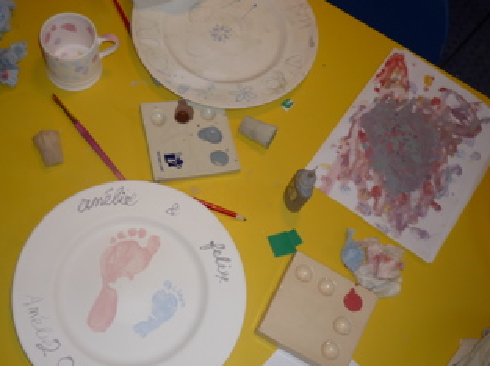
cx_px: 175
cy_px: 225
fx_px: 481
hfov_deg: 53.2
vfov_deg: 41.5
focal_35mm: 34
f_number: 2.8
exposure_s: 1/30
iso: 100
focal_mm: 4.4
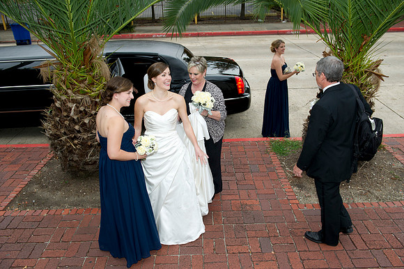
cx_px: 202
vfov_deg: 41.1
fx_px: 359
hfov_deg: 58.7
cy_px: 134
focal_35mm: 32
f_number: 4.5
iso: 400
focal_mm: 32
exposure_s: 1/250
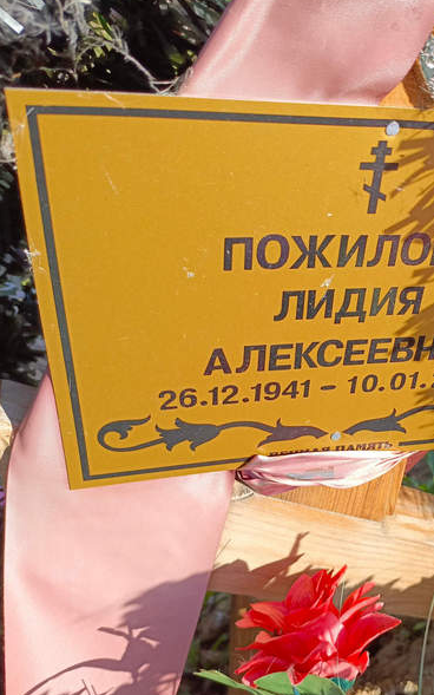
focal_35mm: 36
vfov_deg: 54.0
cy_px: 347
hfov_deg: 33.2
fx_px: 681
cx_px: 405
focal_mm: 4.76
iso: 118
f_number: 1.69
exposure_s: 1/572
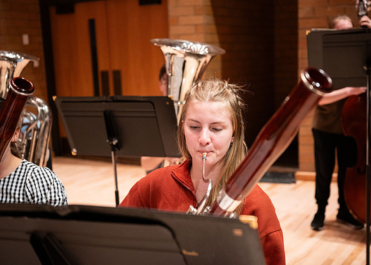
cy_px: 132
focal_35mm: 45
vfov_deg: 31.4
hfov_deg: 42.9
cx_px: 207
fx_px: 471
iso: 640
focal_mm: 41
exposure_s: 1/320
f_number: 2.8
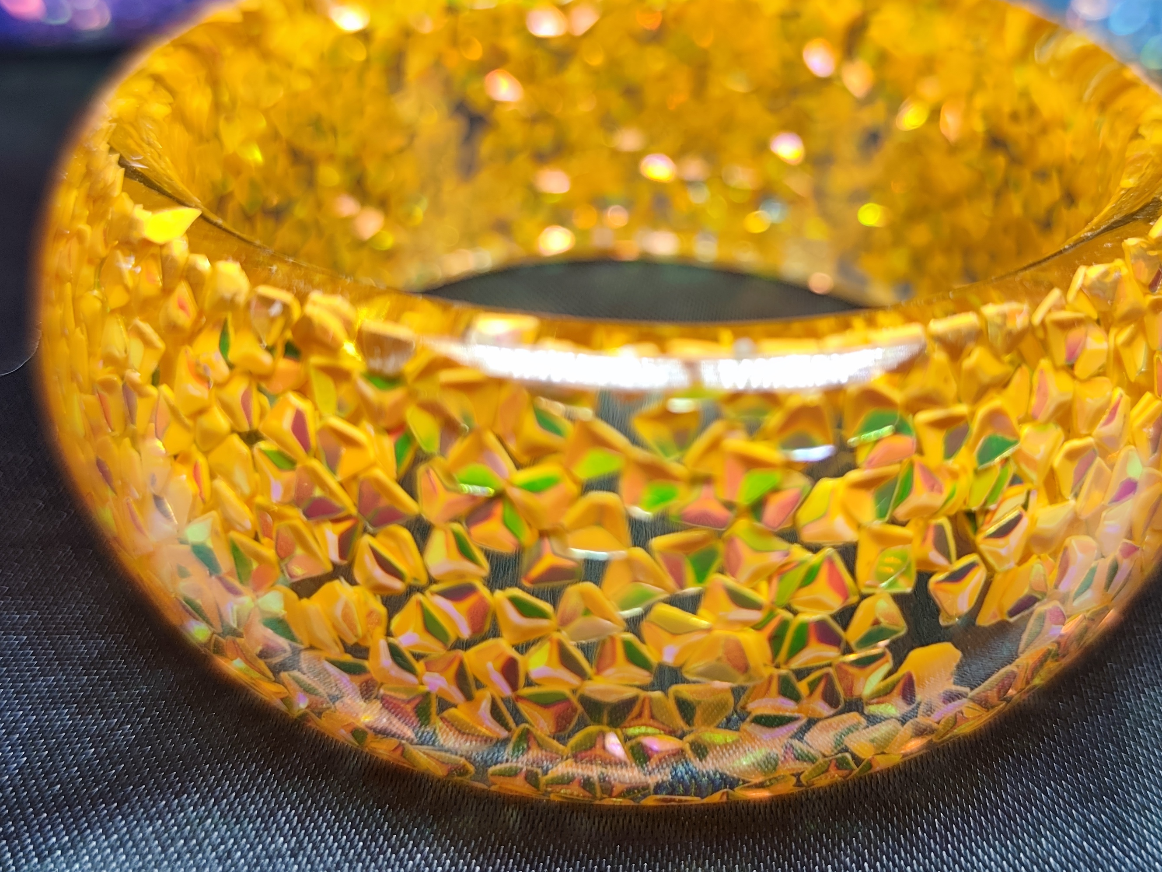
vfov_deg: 38.5
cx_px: 698
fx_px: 1242
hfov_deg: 49.8
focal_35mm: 37
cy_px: 349
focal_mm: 5.84
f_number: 1.6
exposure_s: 1/114
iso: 50
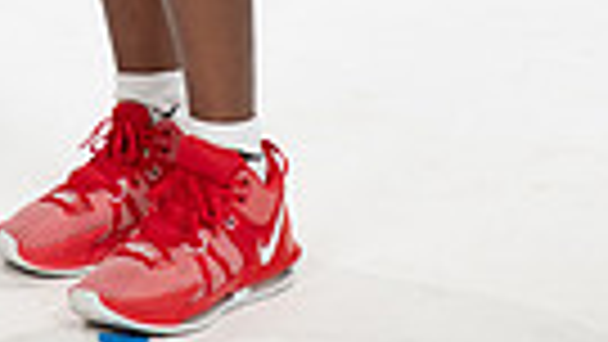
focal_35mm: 244
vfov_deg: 4.8
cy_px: -652
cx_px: 153
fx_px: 3934
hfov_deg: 8.8
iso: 200
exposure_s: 1/250
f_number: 5.6
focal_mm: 70
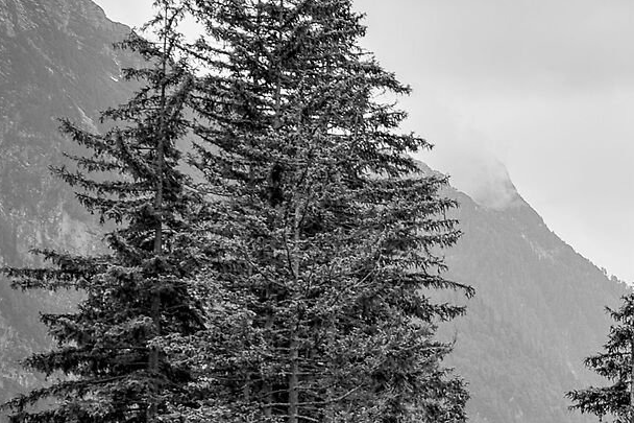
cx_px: 654
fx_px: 2782
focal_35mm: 158
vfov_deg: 8.6
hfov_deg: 12.8
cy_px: 399
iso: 100
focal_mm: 40
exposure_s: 1/1000
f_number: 4
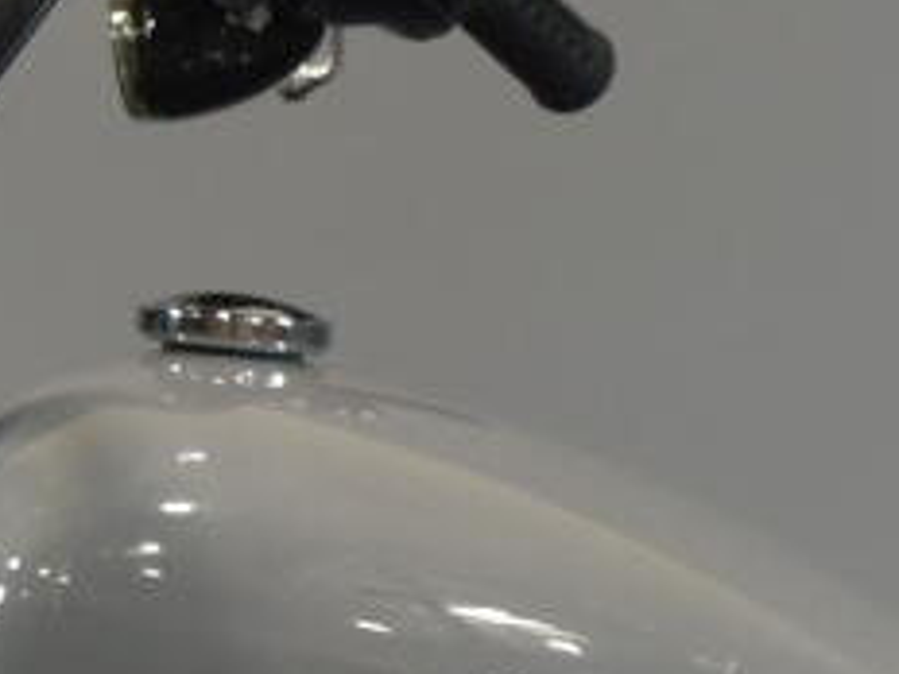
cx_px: 934
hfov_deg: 6.6
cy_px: 583
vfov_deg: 5.0
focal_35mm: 298
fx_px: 7739
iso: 640
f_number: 4
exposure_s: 1/30
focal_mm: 24
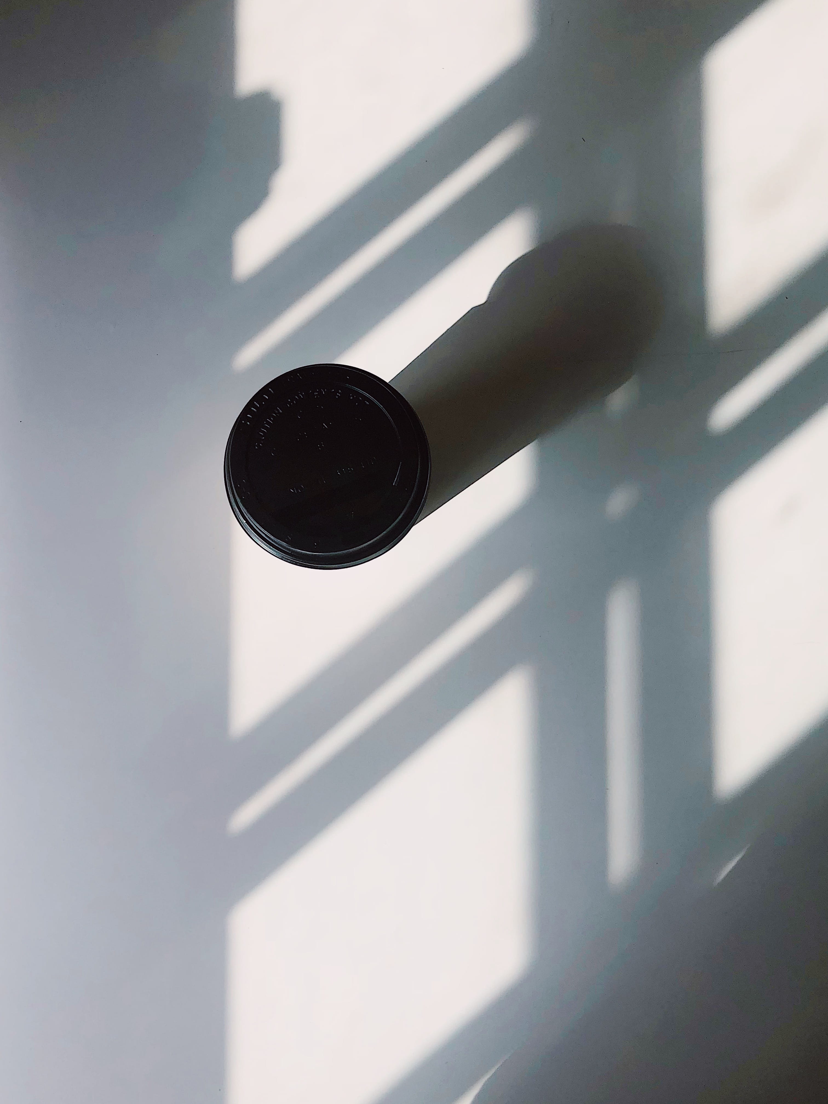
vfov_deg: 63.4
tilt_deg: -84.1
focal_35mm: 28
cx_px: 414
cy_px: 552
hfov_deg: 49.7
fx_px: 893
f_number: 1.8
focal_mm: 4
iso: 20
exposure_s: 1/1021
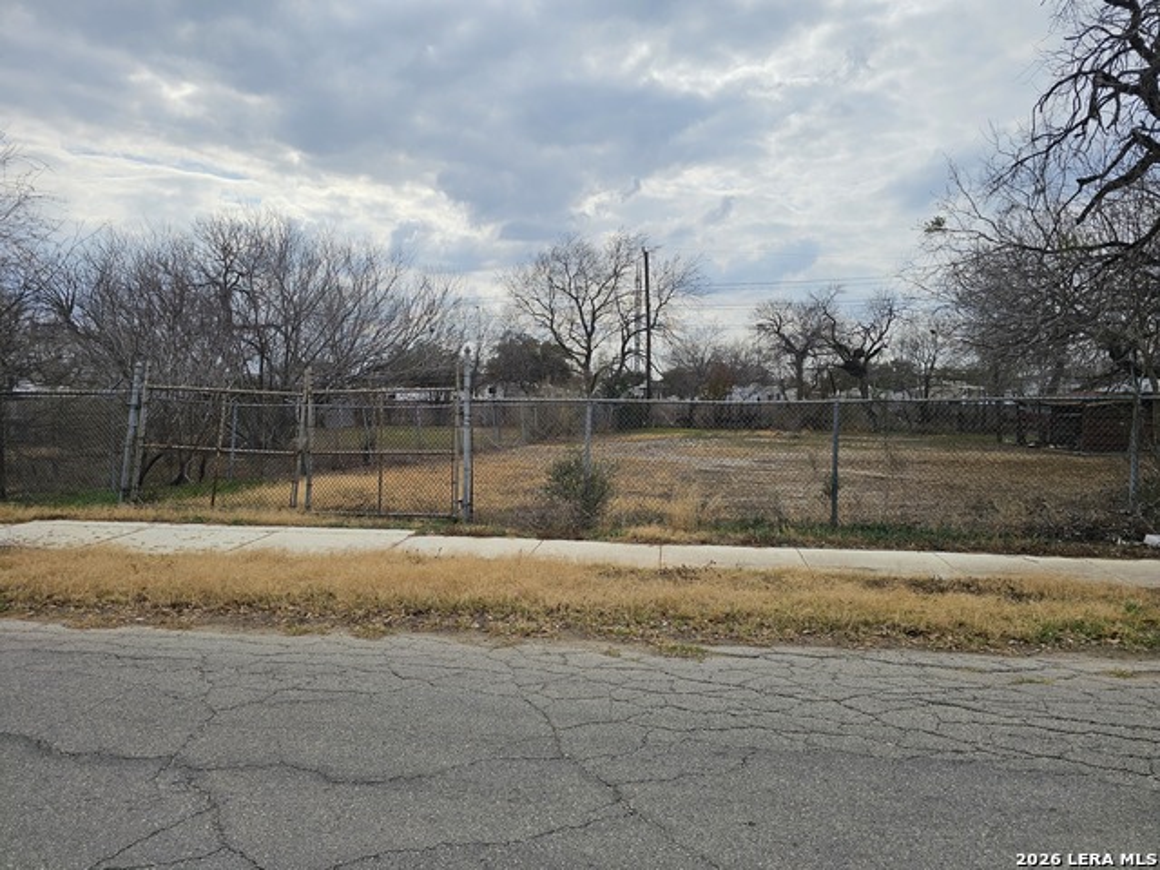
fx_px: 771
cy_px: 435
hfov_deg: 73.9
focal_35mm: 23
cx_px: 580
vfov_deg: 58.9
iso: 16
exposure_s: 1/1484
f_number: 1.7
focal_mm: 6.3
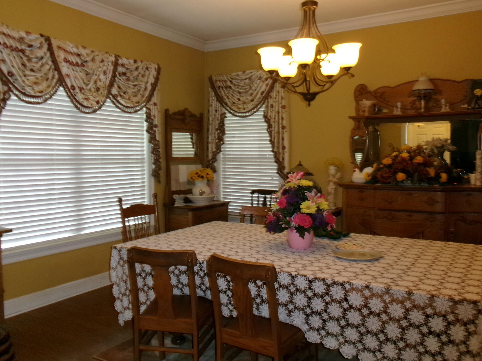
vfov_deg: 45.4
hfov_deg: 58.3
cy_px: 187
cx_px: 249
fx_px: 432
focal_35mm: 31
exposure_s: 1/34
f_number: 3.9
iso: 400
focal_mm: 5.1
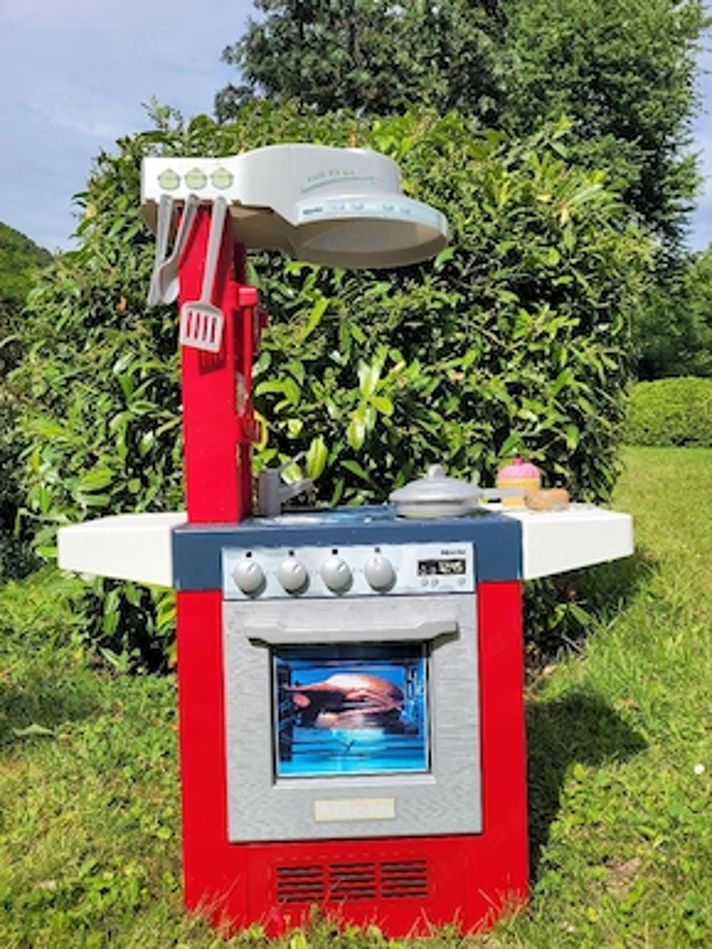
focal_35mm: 27
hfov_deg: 51.4
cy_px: 488
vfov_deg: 65.3
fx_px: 740
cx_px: 345
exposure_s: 1/3333
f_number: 1.8
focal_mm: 5.4
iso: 40
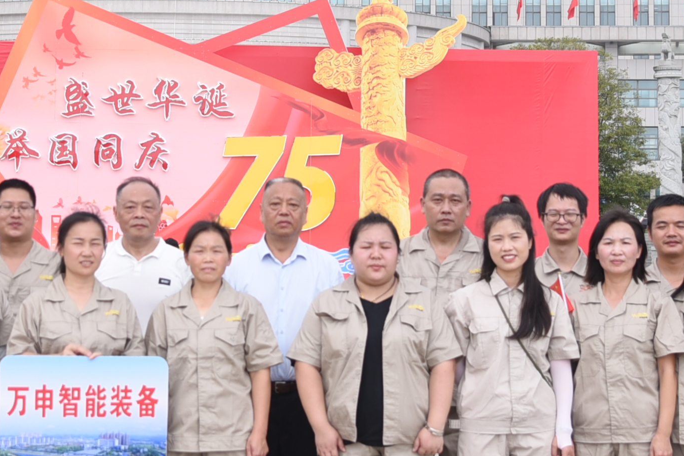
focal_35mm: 126
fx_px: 2394
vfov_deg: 10.7
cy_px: -39
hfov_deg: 16.2
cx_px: 167
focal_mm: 38
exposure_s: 1/400
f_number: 4.5
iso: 100
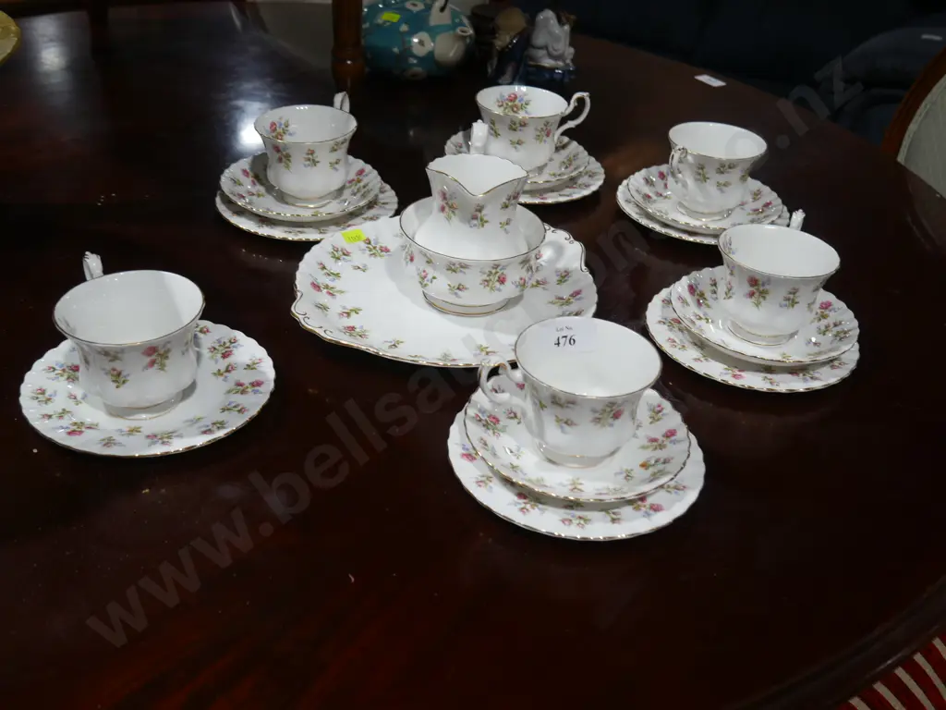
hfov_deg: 49.0
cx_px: 473
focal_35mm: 38
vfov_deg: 37.7
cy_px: 355
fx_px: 1038
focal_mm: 19
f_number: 4.1
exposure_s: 1/80
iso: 200
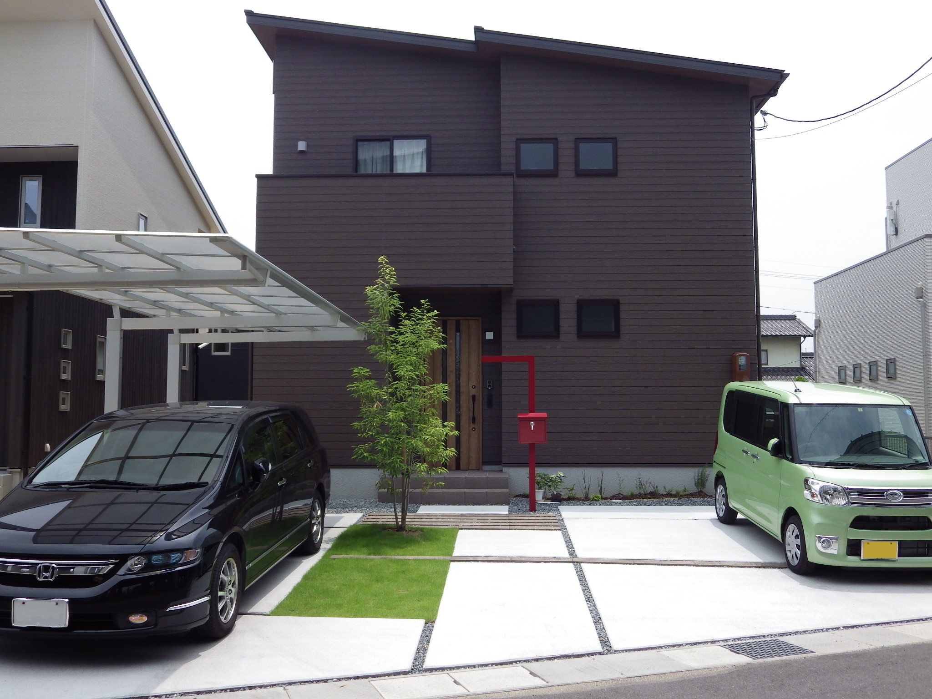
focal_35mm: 34
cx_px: 466
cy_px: 350
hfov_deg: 54.0
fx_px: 915
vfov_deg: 41.8
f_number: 3.4
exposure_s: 1/1000
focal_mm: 6.2
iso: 100
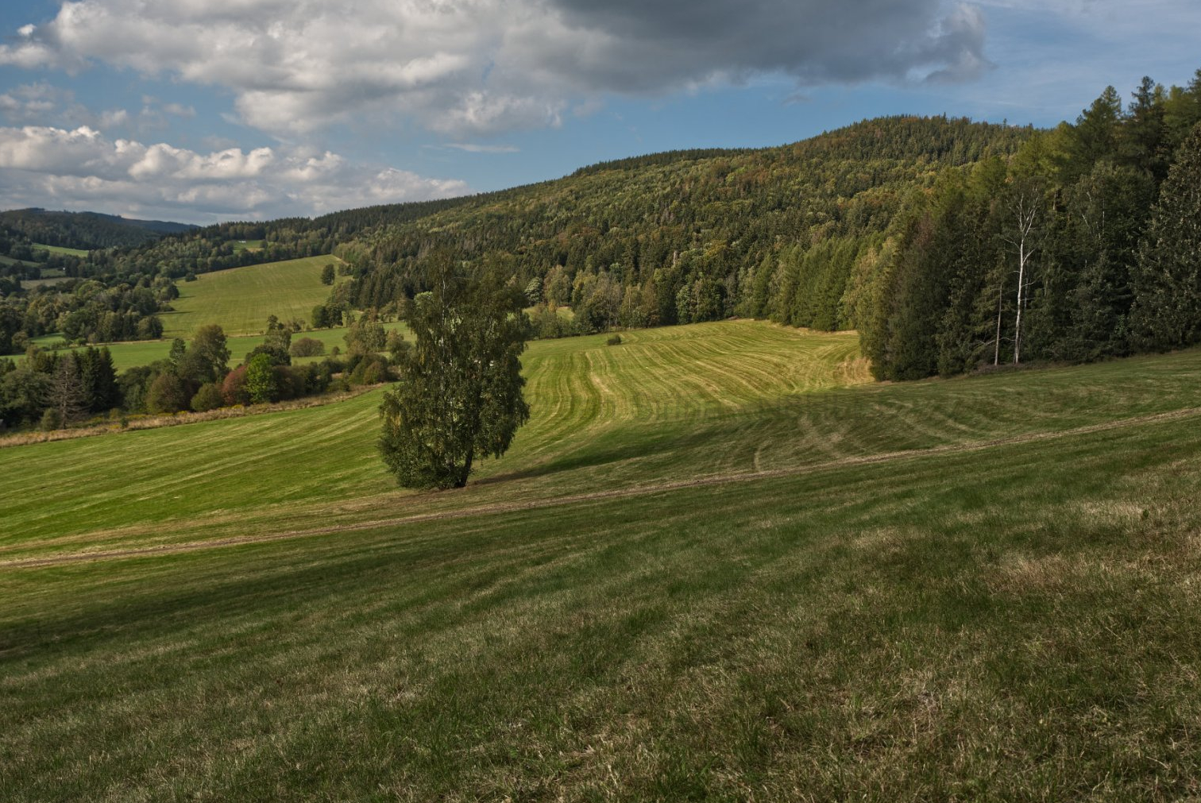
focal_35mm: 38
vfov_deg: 35.1
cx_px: 712
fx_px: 1269
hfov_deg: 50.4
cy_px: 411
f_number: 10
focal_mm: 32
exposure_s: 1/100
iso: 100
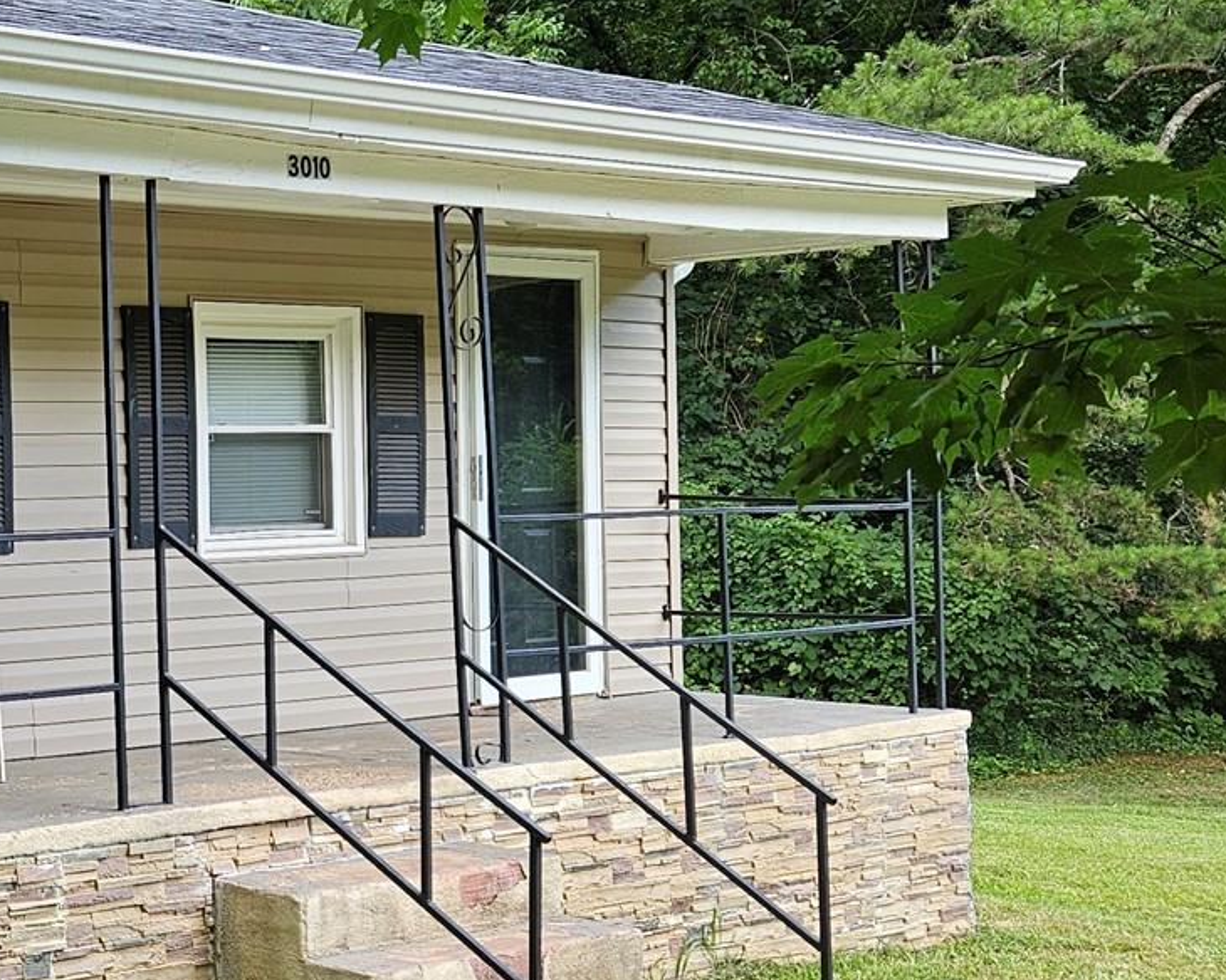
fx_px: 2286
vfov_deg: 24.2
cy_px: 562
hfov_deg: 26.7
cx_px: -242
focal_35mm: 63
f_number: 1.8
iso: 32
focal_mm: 5.4
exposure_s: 1/180
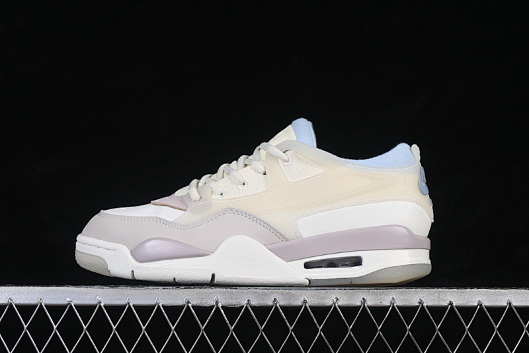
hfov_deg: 27.0
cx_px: 264
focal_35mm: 75
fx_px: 1102
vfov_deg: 18.2
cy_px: 176
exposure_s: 1/80
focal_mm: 50
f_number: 8
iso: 160
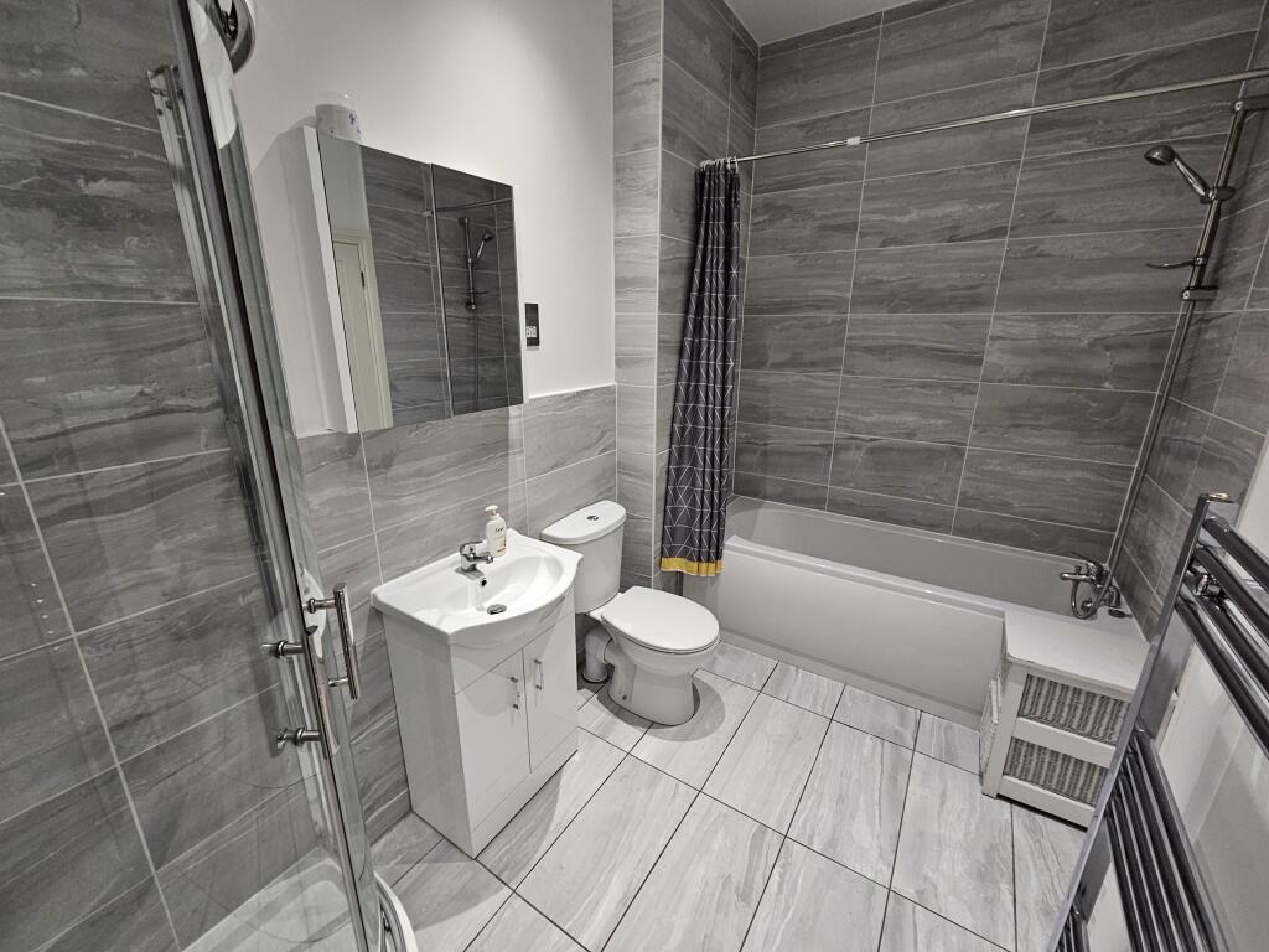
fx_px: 477
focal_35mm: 13
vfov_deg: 89.9
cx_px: 634
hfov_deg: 106.2
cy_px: 476
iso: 320
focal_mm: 2.2
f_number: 2.2
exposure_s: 1/33
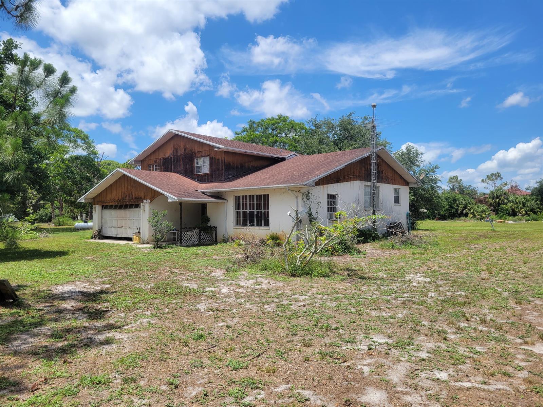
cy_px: 204
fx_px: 408
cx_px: 272
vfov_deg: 53.1
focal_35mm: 26
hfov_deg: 67.3
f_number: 1.8
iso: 40
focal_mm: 5.4
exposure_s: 1/2565
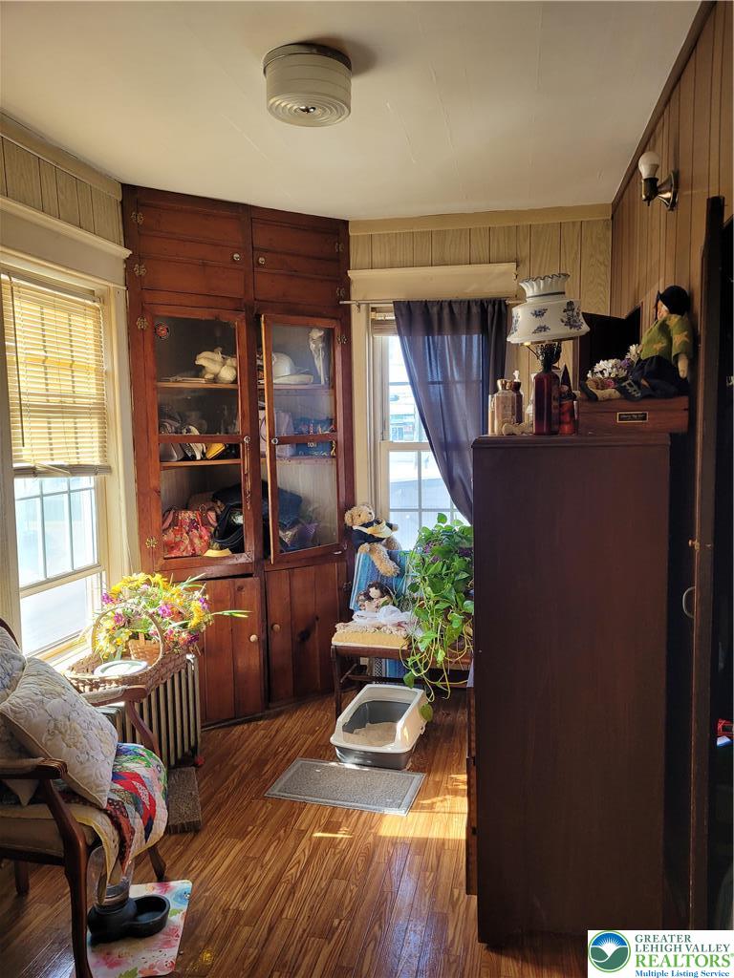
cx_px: 367
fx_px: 735
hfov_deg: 53.1
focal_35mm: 26
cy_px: 489
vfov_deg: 67.3
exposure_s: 1/120
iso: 125
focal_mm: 5.4
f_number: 1.8
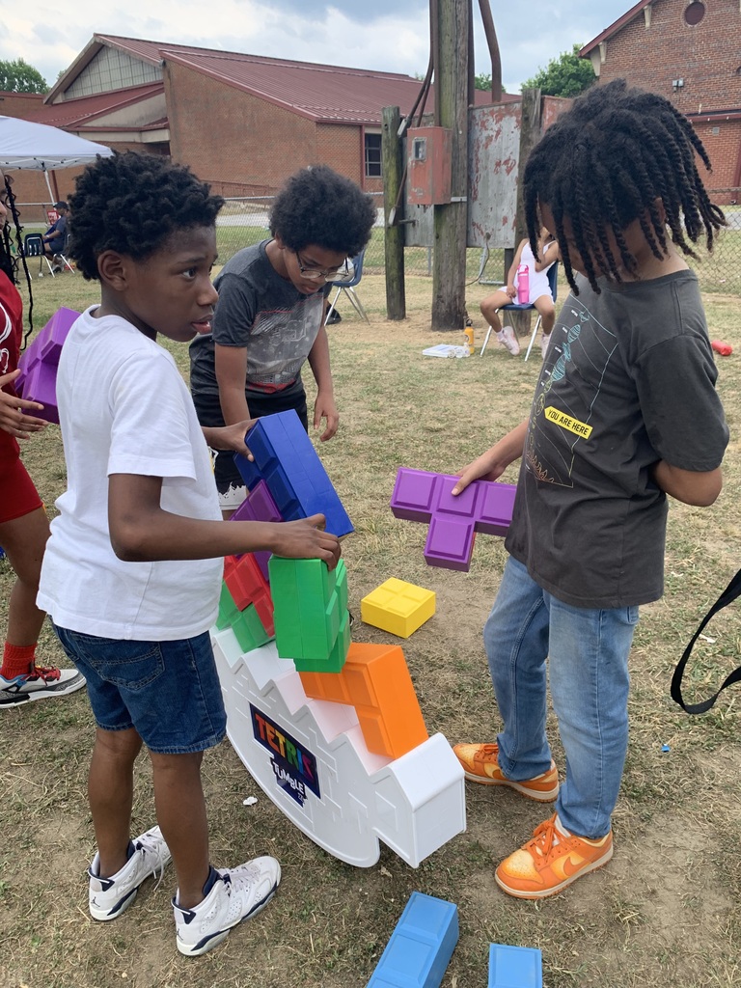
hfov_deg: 53.1
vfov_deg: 67.3
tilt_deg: -21.7
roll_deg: +1.9
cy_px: 494
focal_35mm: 26
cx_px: 370
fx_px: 742
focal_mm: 4.25
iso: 25
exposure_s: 1/523
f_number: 1.8
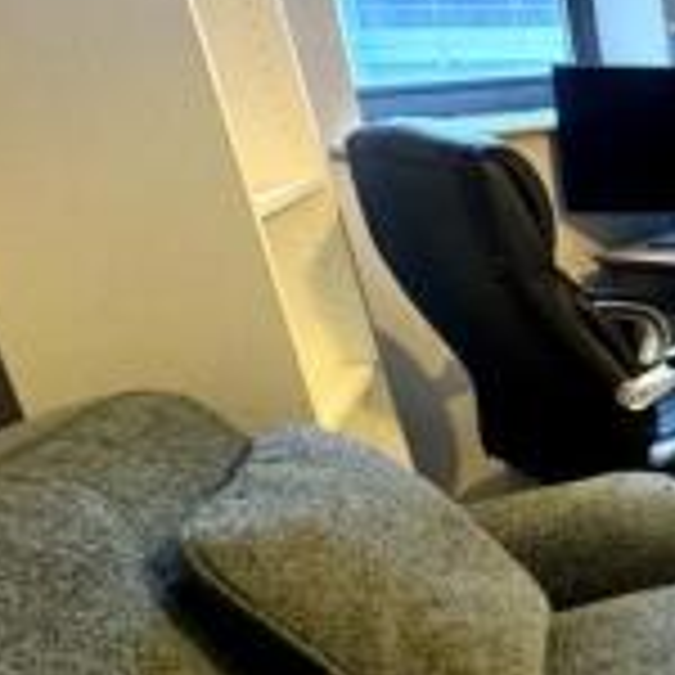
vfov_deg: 35.3
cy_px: 299
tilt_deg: -15.1
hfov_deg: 22.1
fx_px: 1059
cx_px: 1204
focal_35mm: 48
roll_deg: +0.7
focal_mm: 2.22
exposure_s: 1/50
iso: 640
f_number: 2.2
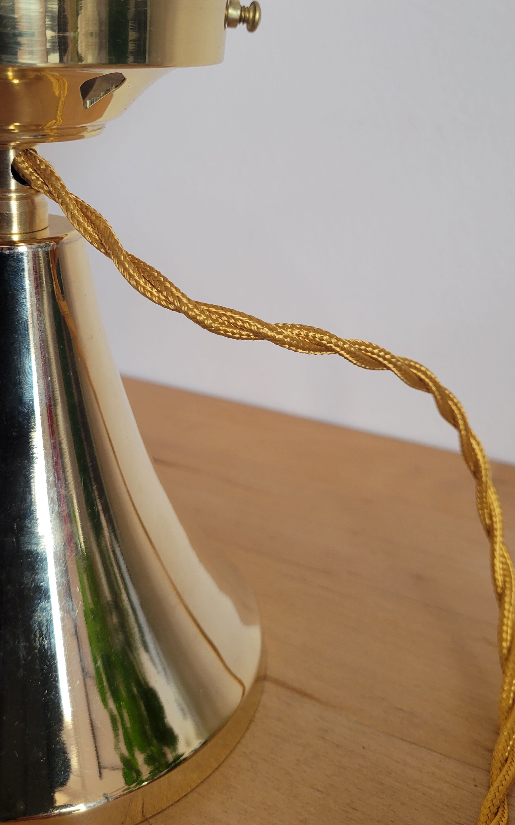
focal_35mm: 37
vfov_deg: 52.0
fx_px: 831
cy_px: 296
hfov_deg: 34.3
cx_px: 205
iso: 80
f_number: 1.8
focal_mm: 5.4
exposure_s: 1/100
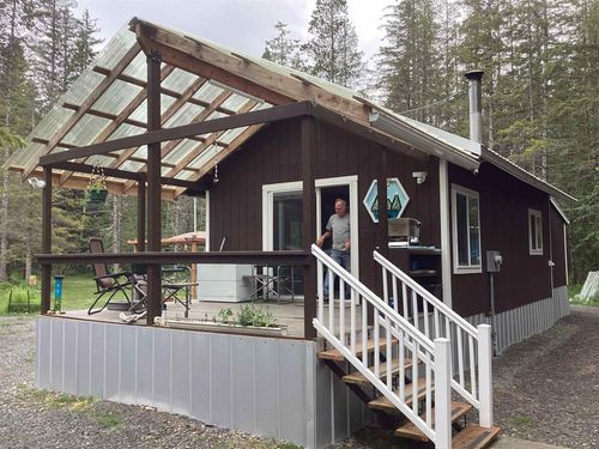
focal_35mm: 31
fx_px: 536
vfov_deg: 45.4
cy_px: 224
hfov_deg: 58.4
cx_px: 300
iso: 25
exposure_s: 1/120
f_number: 2.4
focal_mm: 3.3
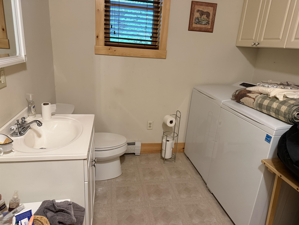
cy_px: 112
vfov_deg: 56.8
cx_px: 150
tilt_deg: -18.3
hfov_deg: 71.6
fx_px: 207
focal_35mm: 24
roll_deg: -4.4
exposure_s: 1/60
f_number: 1.78
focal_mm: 6.76
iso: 320
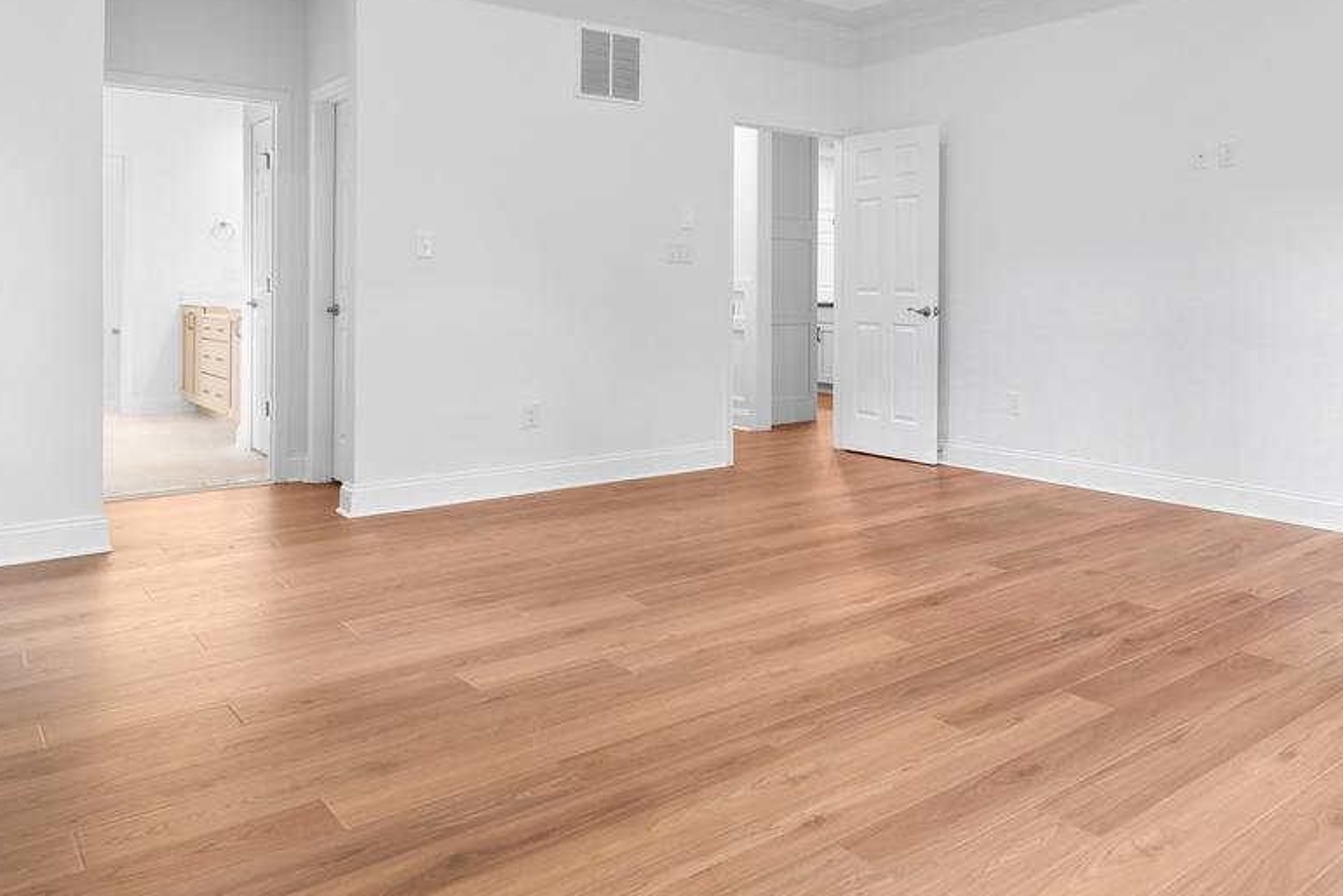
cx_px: 951
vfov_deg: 45.7
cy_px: 295
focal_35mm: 28
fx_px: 1044
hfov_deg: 62.9
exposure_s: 1
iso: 200
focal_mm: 10
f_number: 7.1
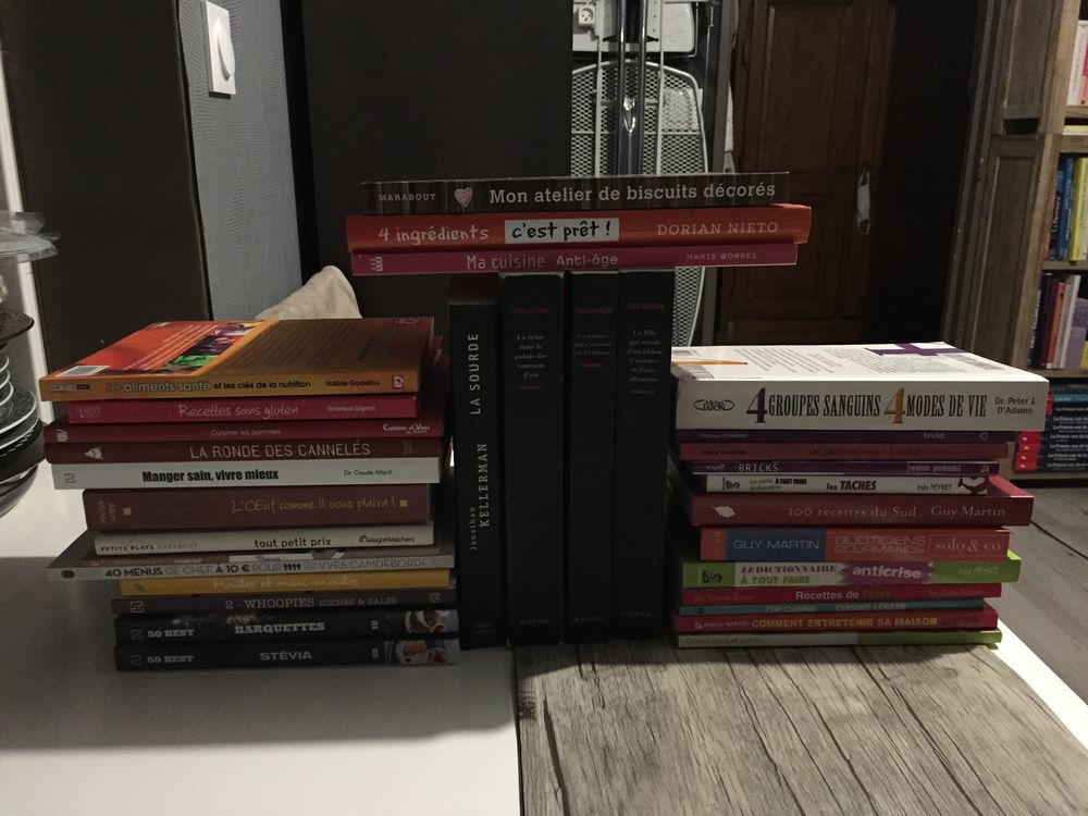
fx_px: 911
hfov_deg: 61.7
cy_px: 408
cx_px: 544
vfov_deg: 48.2
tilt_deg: -16.7
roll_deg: -1.1
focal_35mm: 29
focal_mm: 4.15
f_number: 2.2
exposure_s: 1/17
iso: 250
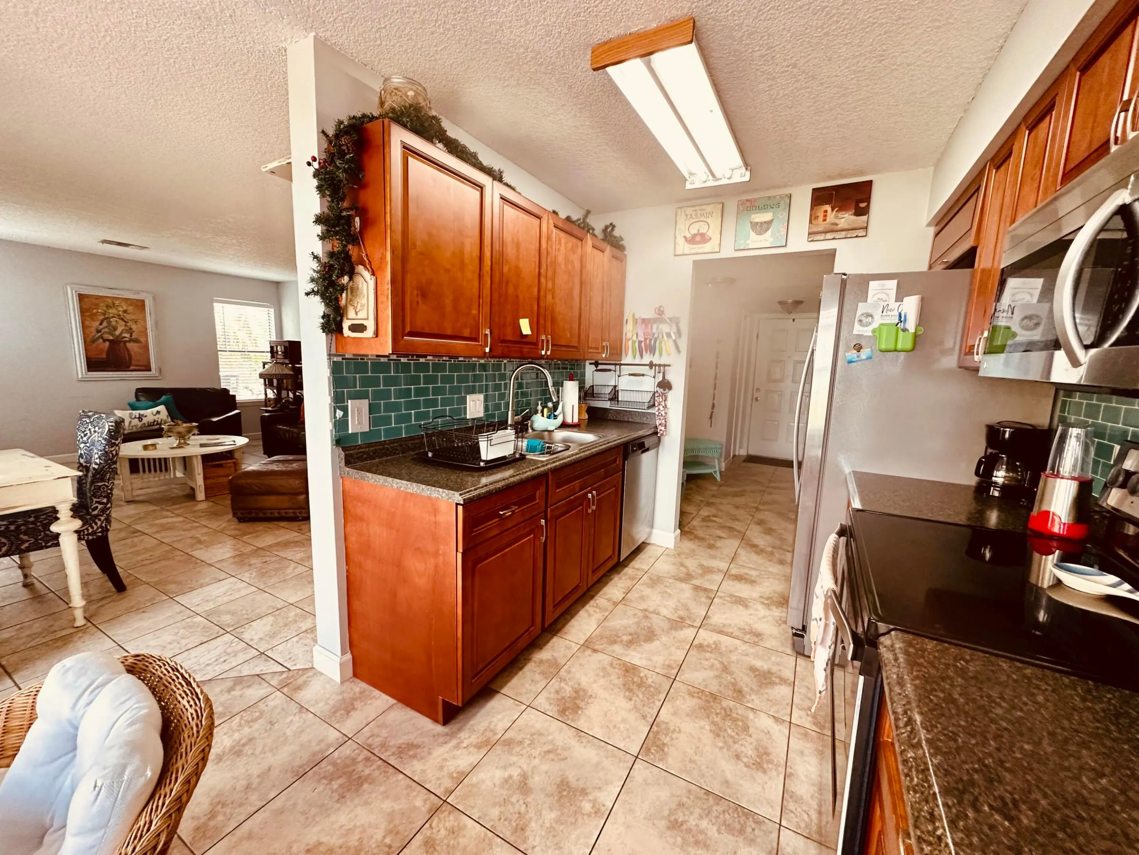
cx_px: 570
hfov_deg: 102.1
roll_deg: -2.0
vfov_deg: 85.7
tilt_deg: -7.8
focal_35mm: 14
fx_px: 461
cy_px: 428
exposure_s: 1/120
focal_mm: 2.22
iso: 250
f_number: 2.2
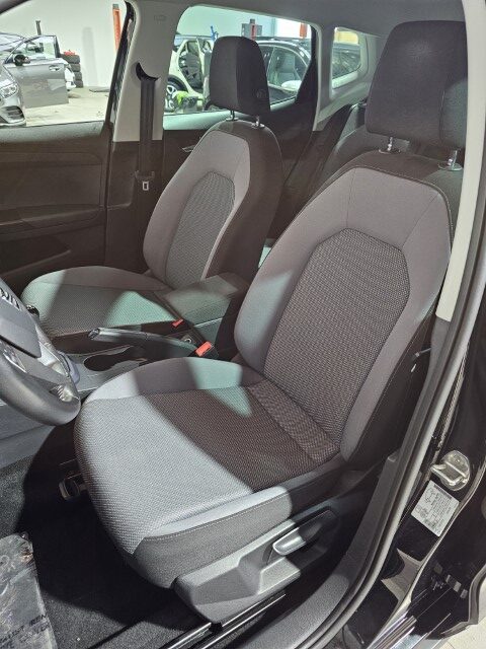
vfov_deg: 73.9
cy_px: 324
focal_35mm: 23
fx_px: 431
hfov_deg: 58.9
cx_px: 243
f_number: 1.7
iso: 500
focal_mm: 6.3
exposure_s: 1/33
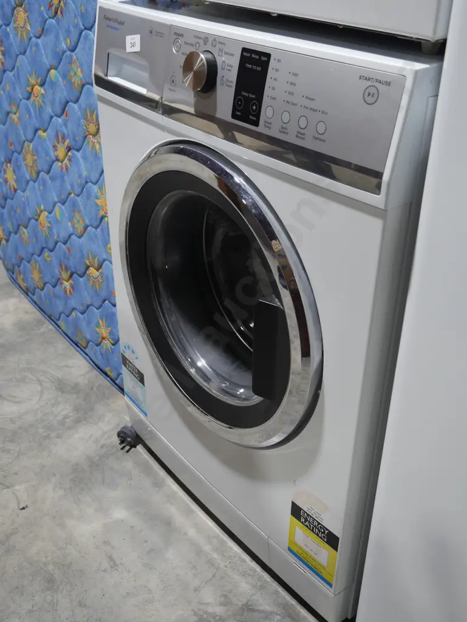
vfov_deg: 46.8
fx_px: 719
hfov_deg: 36.0
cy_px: 311
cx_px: 234
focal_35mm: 40
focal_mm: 20
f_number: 4.4
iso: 400
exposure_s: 1/60
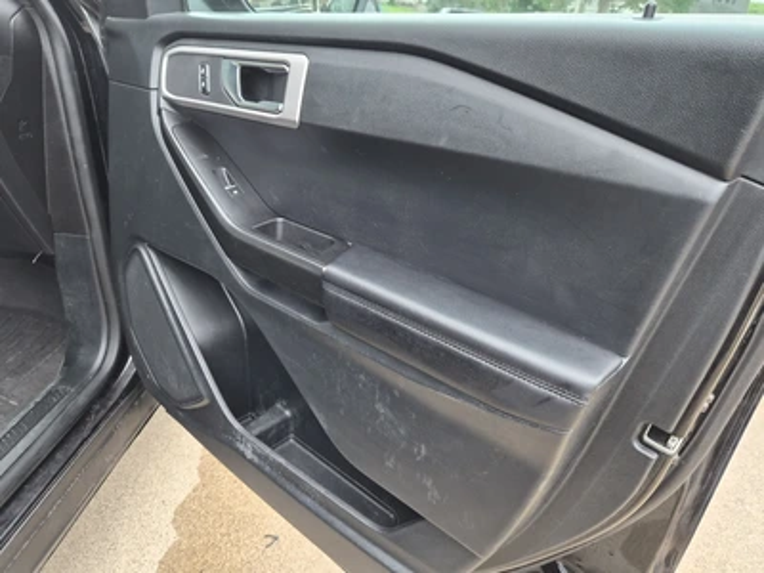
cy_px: 286
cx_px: 382
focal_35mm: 23
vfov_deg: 58.9
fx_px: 508
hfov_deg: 73.9
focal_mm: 5.4
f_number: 1.8
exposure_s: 1/120
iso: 320
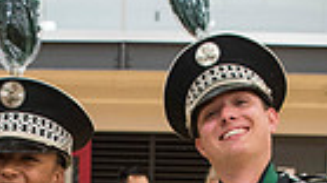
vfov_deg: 10.2
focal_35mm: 105
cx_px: 104
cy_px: 419
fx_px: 910
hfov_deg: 20.3
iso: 2000
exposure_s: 1/320
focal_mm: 24
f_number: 3.2
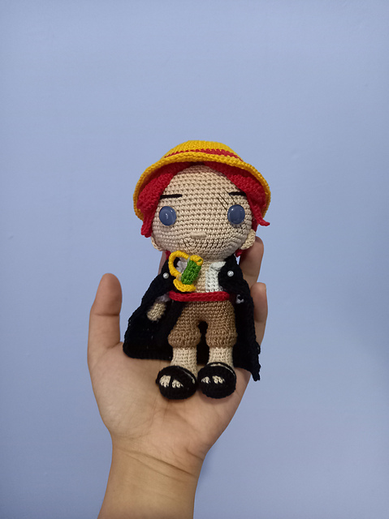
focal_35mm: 25
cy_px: 260
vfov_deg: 69.4
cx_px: 194
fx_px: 375
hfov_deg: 54.8
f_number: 2
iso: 400
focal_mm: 4.6
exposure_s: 1/24
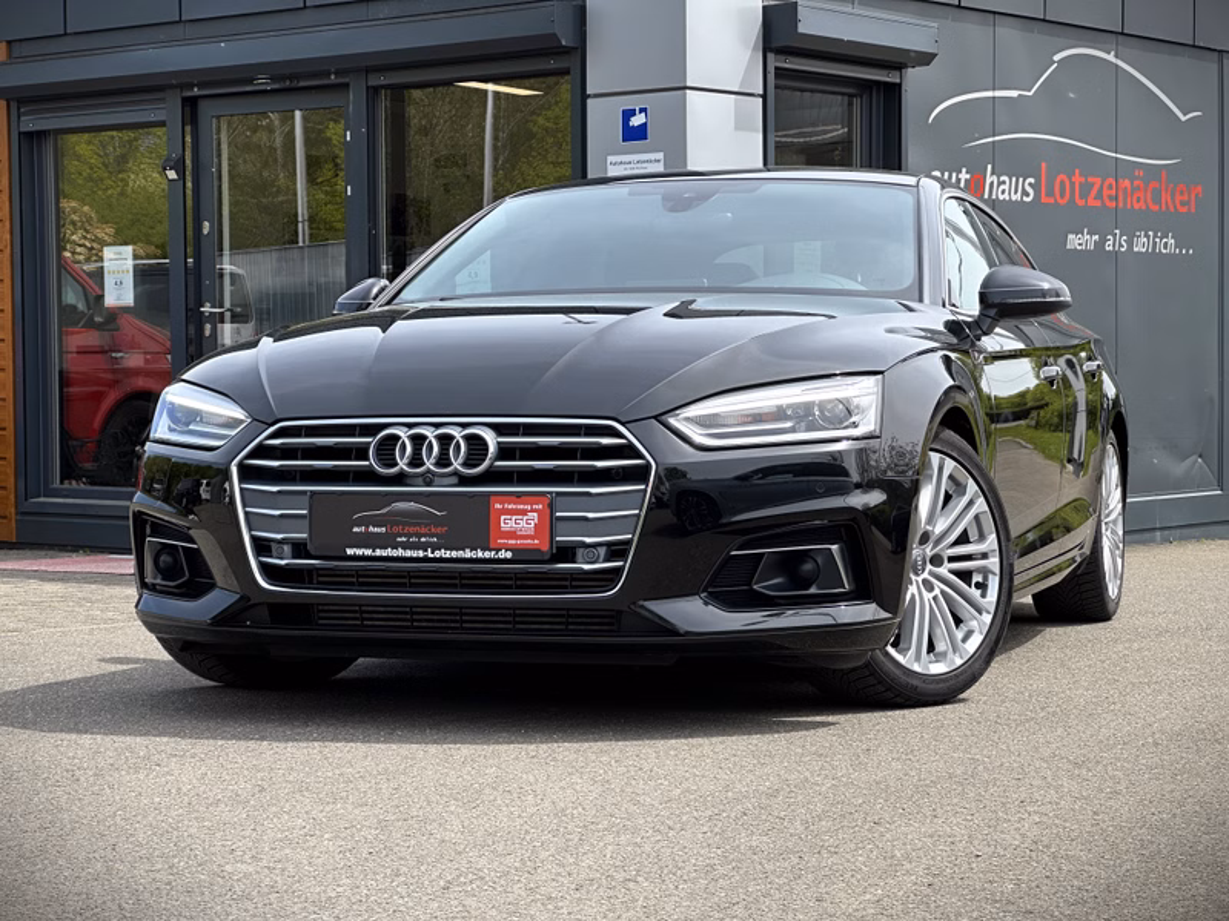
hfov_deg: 25.3
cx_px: 614
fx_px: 2734
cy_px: 460
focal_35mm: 77
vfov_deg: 19.1
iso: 32
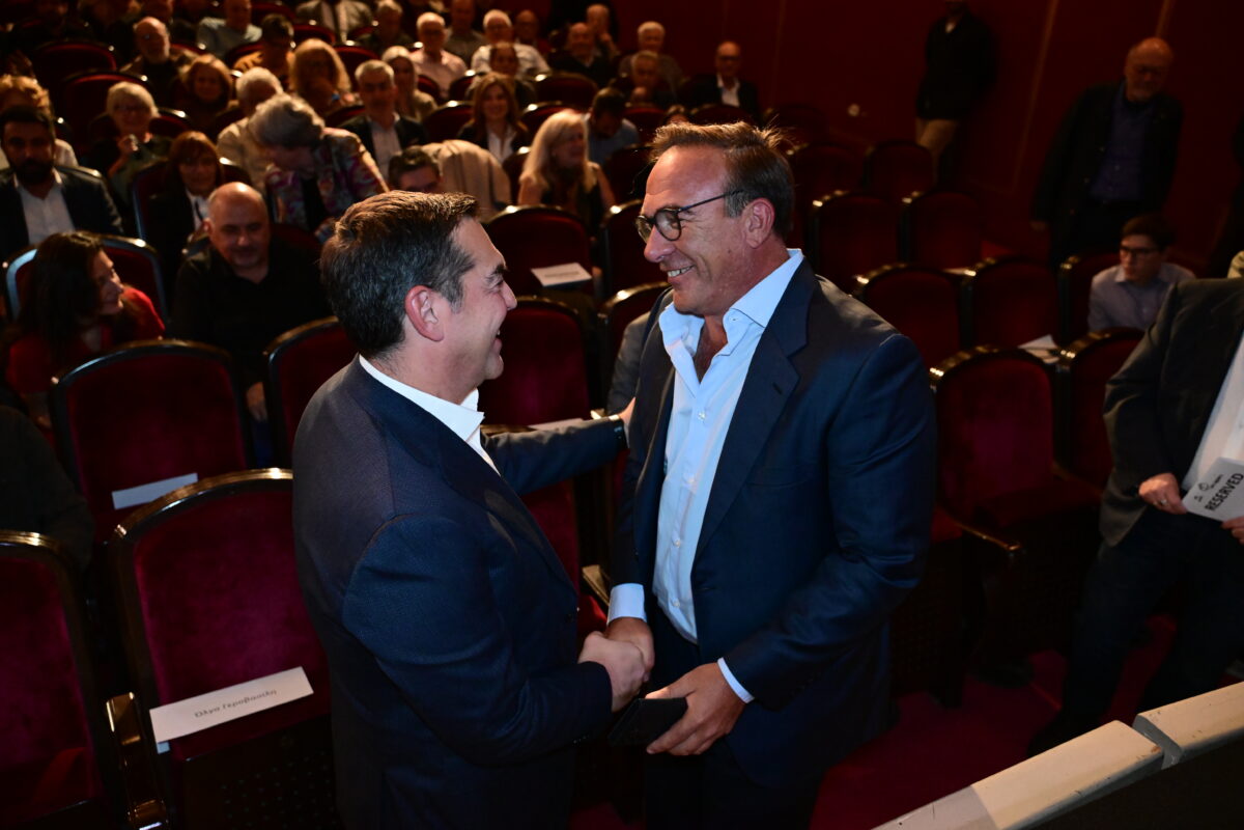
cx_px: 622
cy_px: 415
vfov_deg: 46.4
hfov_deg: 65.5
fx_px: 967
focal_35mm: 28
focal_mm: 28
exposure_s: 1/400
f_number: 3.5
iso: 8000
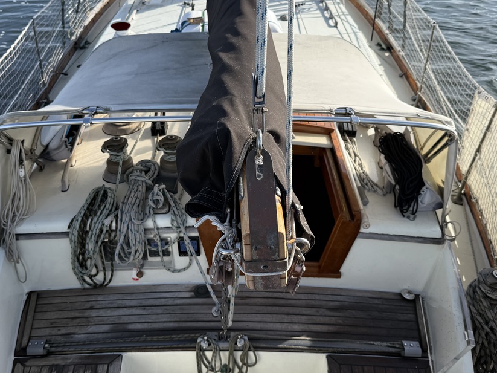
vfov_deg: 40.6
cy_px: 164
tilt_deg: -33.1
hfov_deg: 52.6
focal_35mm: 35
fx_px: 502
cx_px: 237
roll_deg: +0.9
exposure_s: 1/2611
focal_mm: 6.76
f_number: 1.78
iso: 80
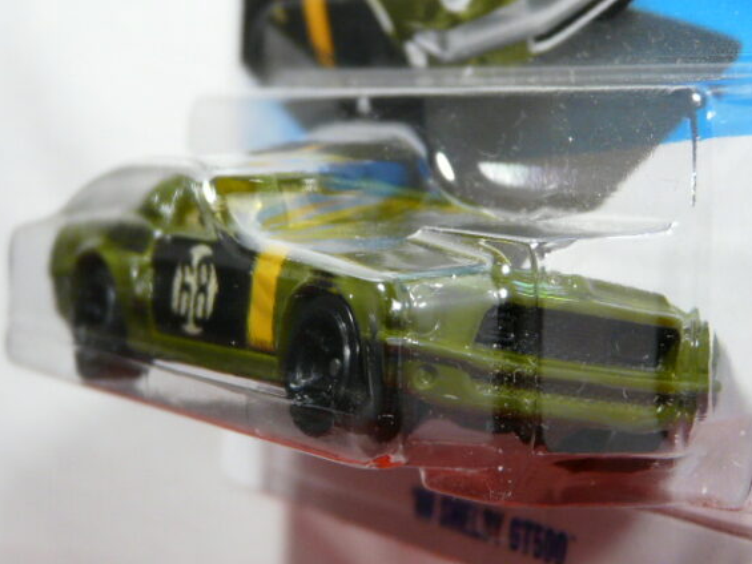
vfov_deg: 14.4
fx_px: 2238
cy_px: 278
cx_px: 393
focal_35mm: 103
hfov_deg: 19.1
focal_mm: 10
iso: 160
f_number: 3.2
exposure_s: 1/50
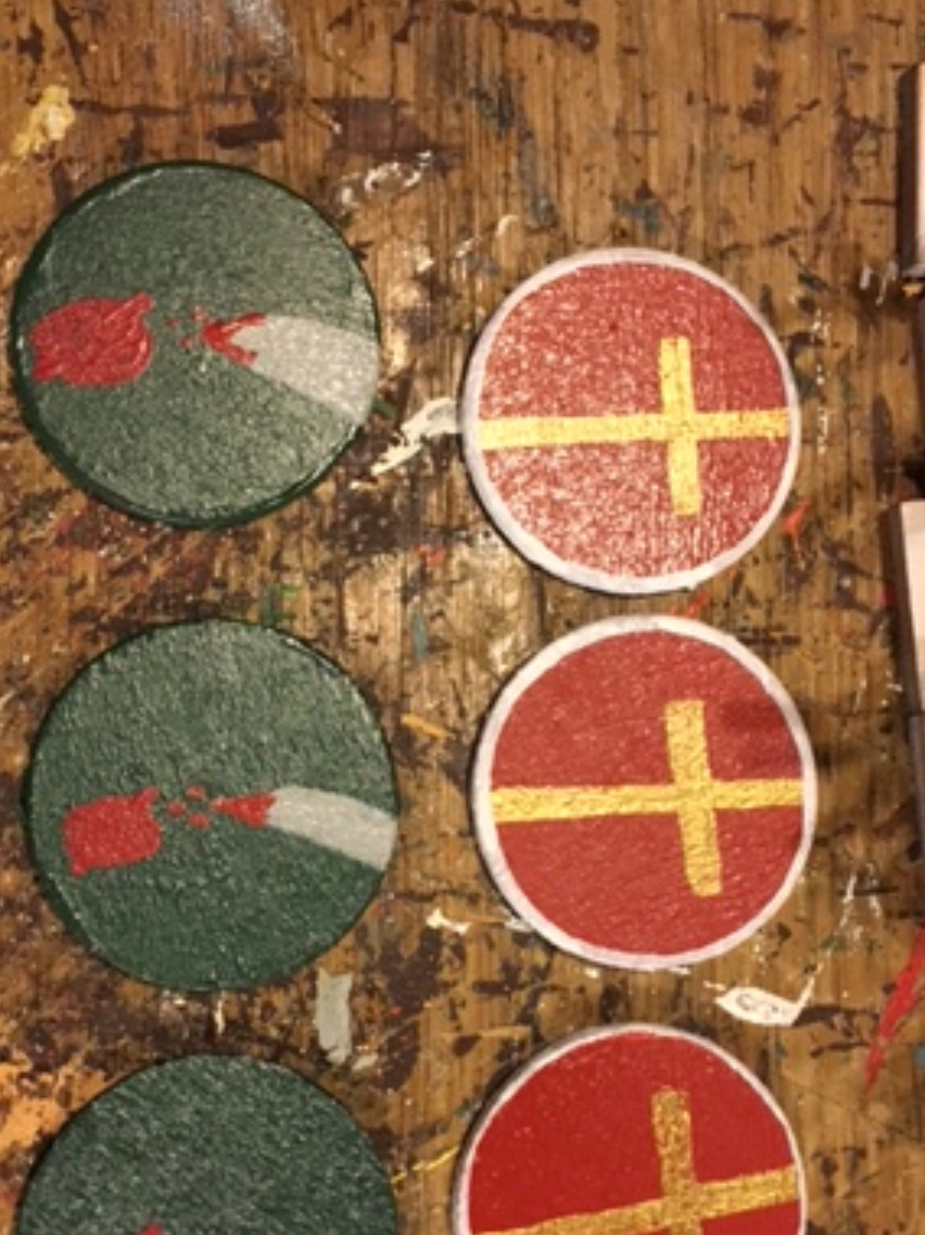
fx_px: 1747
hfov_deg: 29.6
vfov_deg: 38.8
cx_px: 404
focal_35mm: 49
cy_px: 704
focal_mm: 4.15
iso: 200
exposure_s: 1/30
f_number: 2.2
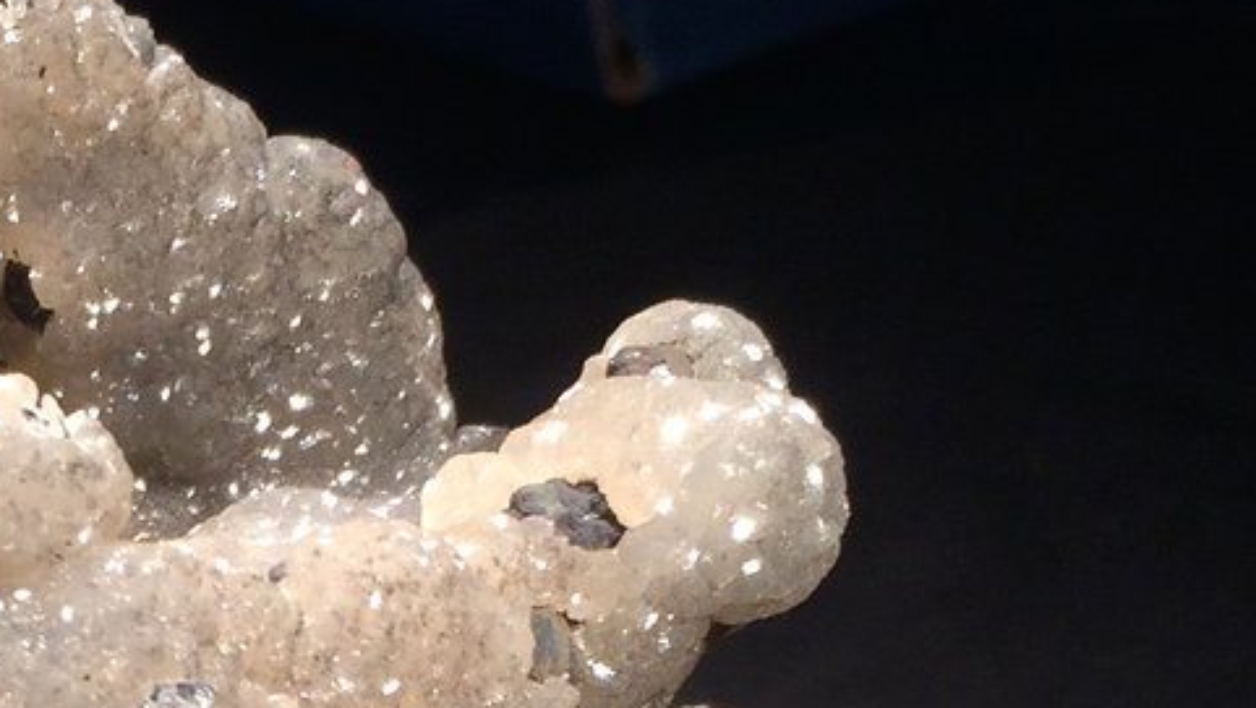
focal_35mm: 105
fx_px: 3498
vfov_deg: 10.9
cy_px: 1194
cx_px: 47
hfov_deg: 19.8
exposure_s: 1/120
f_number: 2.2
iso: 50
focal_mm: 4.15
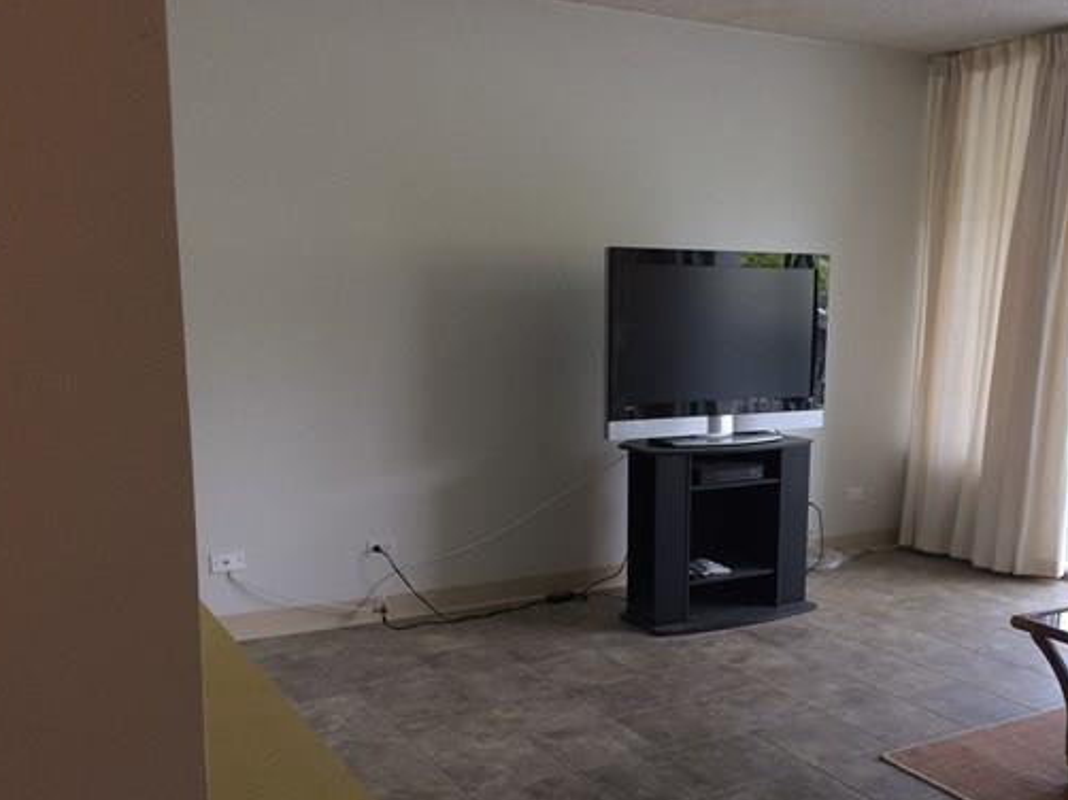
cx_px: 655
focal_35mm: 37
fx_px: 1141
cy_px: 494
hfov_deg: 49.8
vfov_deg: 38.4
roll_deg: +0.5
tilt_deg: -9.4
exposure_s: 1/60
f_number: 2.2
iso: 40
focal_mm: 4.15
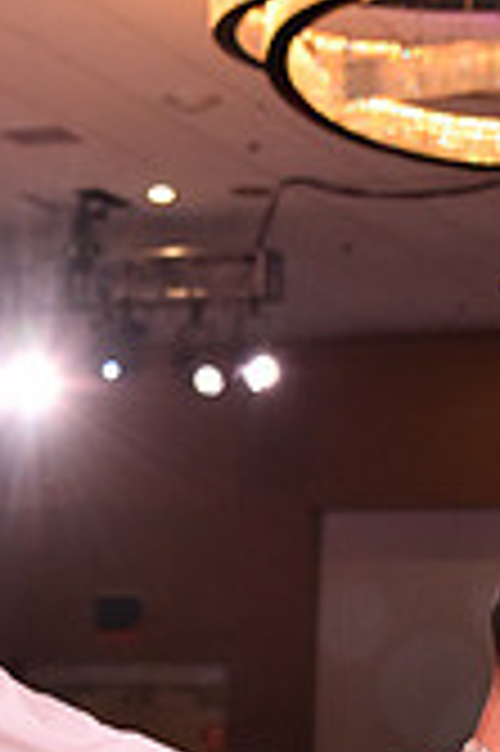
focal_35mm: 181
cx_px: 142
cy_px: 1063
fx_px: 3778
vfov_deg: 11.0
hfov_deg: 7.6
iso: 2000
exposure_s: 1/500
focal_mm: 52
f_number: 5
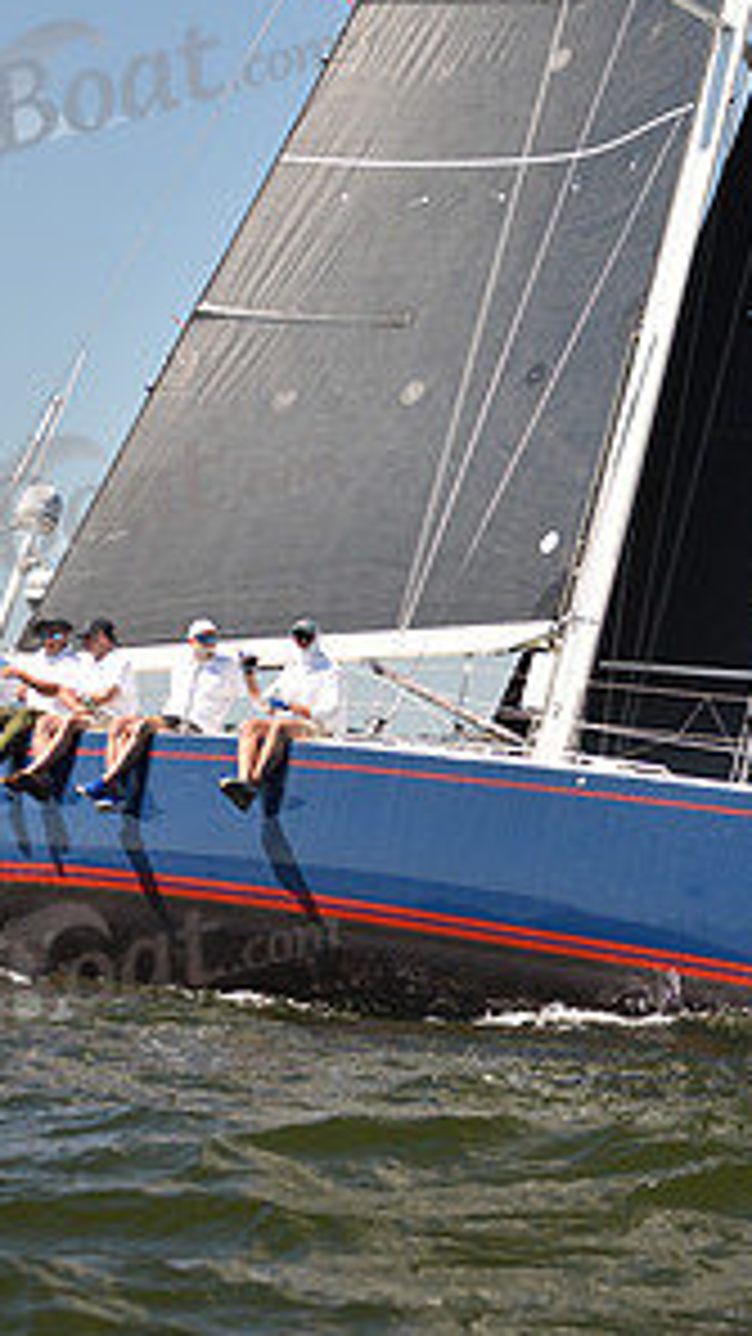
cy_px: 699
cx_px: 576
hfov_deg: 8.5
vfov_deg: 15.0
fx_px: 5071
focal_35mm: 143
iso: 250
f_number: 2.8
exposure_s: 1/1600
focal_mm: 70
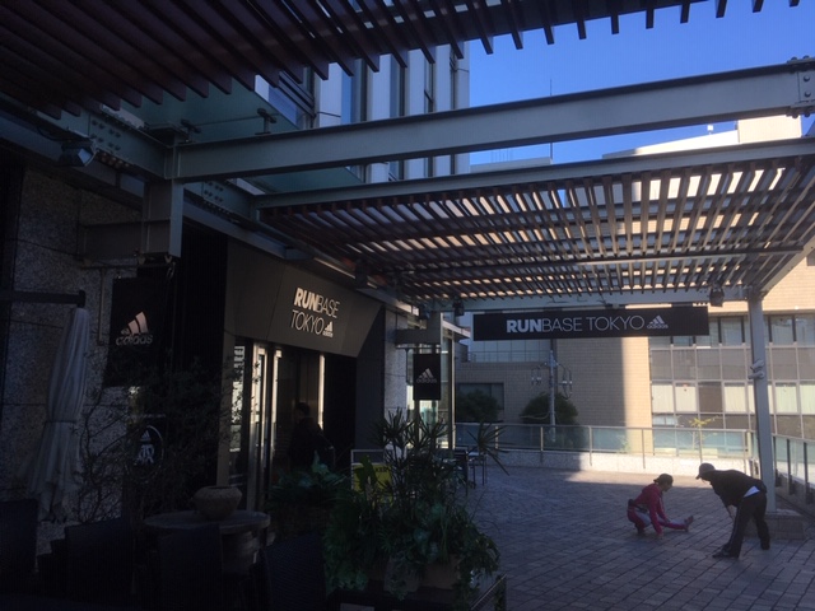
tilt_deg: +8.2
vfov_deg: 48.2
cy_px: 306
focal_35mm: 29
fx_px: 683
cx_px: 408
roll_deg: -0.9
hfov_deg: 61.7
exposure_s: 1/905
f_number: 2.2
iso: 25
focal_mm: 4.15
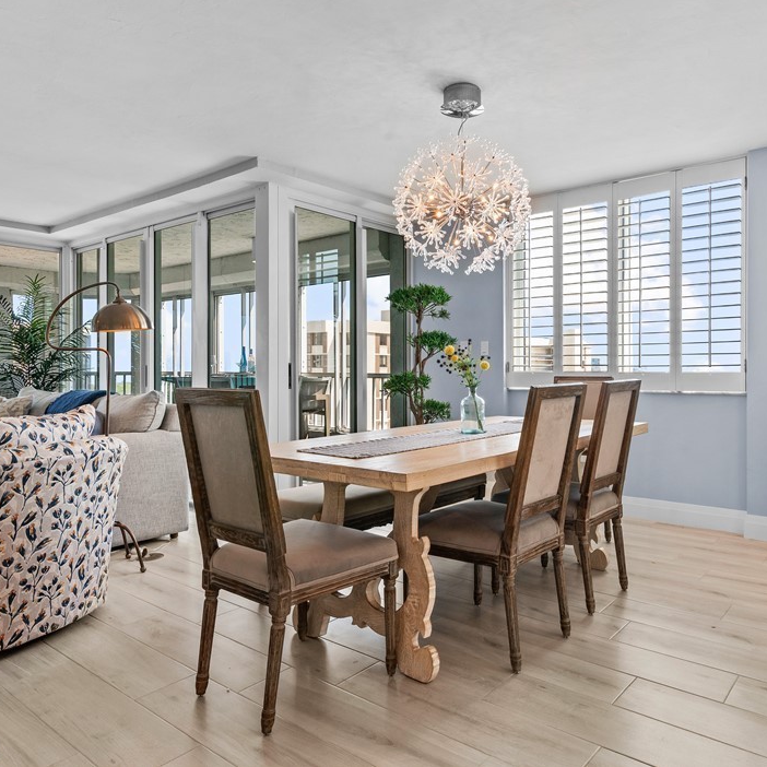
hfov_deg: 62.4
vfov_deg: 62.9
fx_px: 627
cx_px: 457
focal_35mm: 25
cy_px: 373
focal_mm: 19
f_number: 10
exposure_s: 1/15
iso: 320
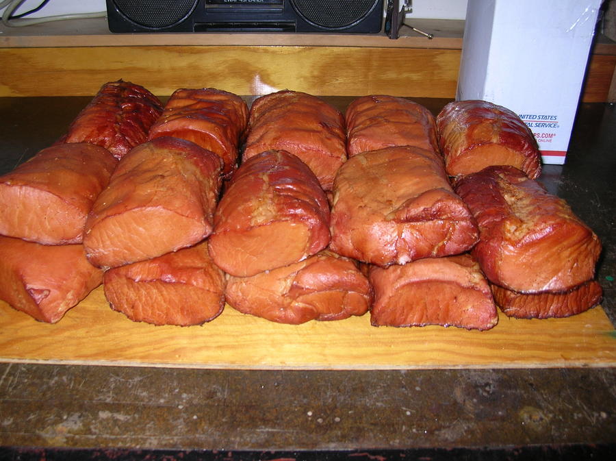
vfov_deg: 39.6
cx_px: 308
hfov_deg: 51.4
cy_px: 230
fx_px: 640
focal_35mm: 36
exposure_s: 1/60.1
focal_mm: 6
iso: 50
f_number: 2.7
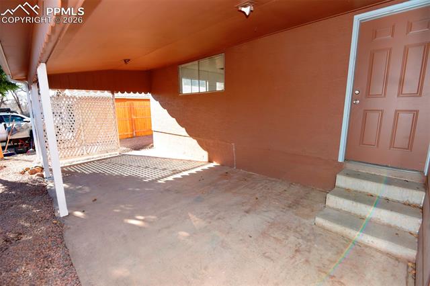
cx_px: 215
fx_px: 191
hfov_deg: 96.8
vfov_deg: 73.7
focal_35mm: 16
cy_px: 143
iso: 100
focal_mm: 16
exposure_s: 1/100
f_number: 5
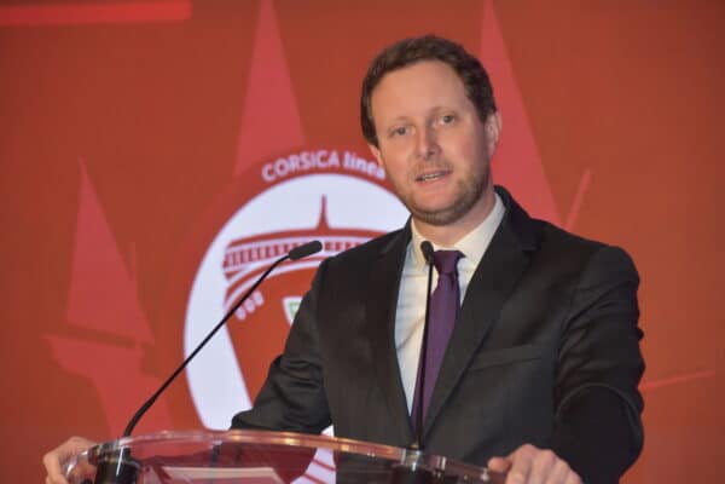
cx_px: 362
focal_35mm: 188
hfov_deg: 11.0
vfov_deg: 7.3
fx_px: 3776
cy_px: 242
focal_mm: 125
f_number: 6
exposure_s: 1/125
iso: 900
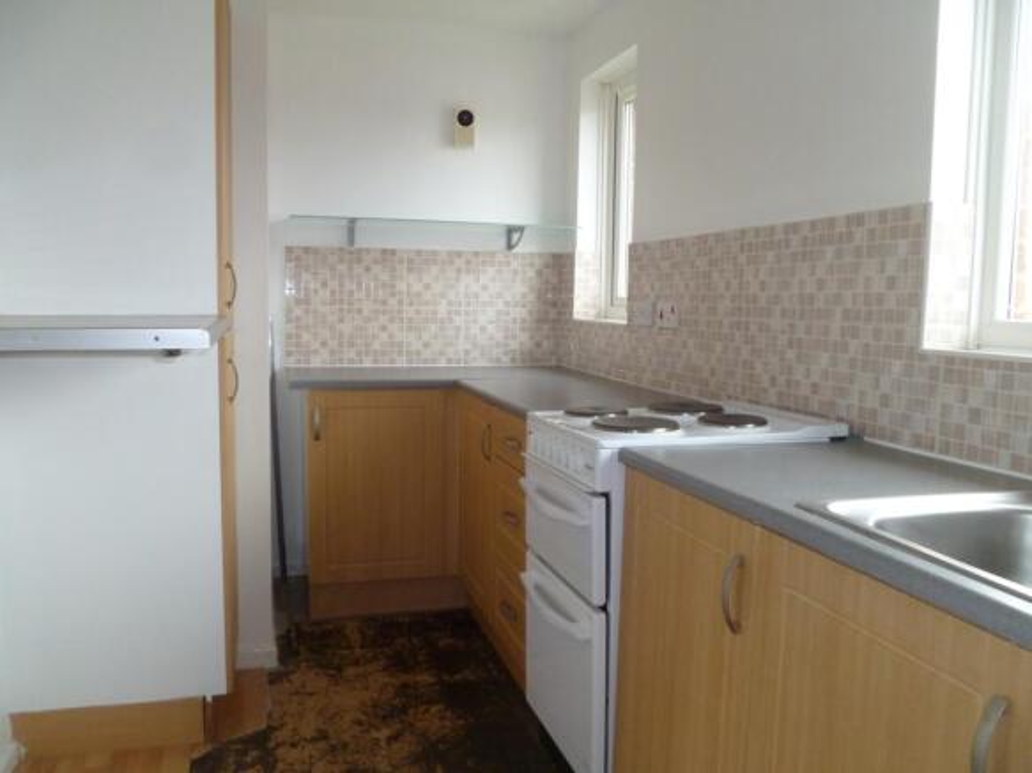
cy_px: 386
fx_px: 835
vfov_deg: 49.7
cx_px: 516
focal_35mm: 28
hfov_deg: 63.5
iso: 200
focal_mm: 5
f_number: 3.3
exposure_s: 1/30
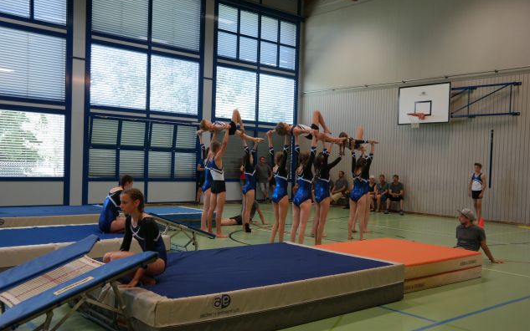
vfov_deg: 37.3
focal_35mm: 34
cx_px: 267
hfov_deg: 56.7
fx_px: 491
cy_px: 175
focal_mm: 22
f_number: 4
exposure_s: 1/40
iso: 400
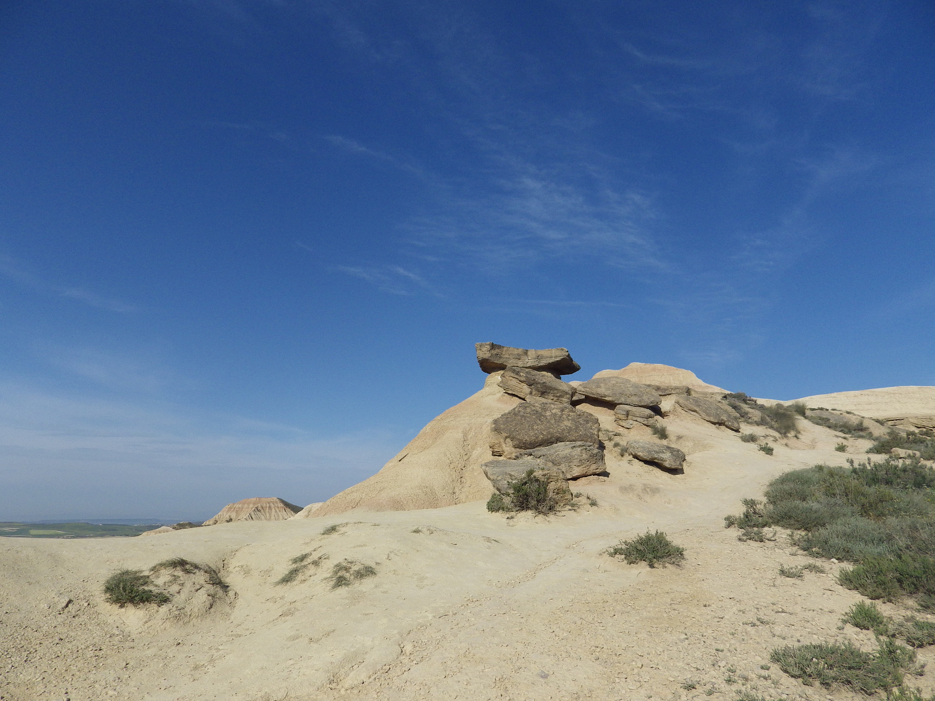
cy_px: 348
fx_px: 621
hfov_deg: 73.9
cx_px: 458
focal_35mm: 23
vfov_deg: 58.9
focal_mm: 4
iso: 100
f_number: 9.7
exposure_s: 1/250
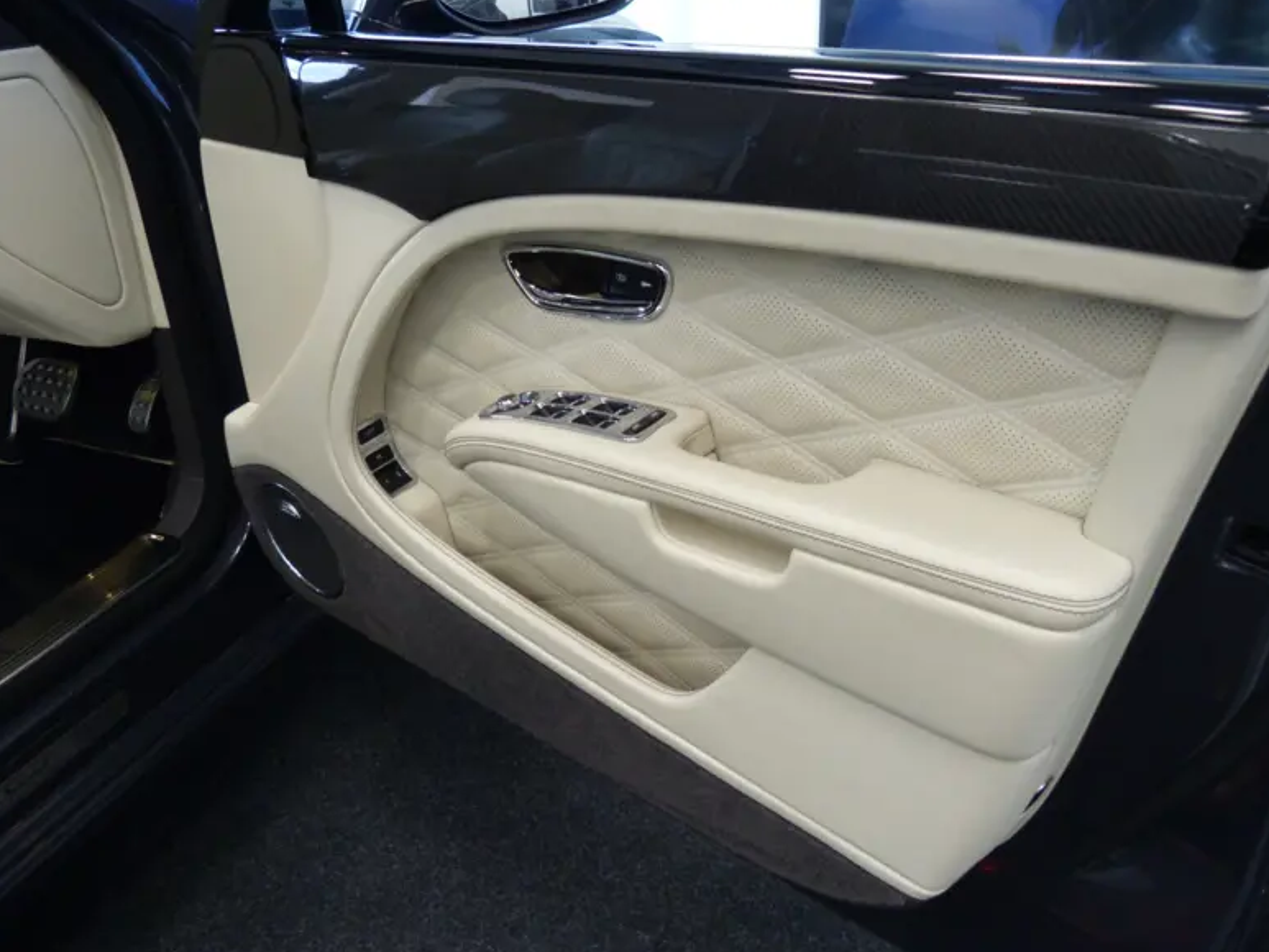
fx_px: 1100
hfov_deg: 59.9
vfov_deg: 46.8
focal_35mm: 30
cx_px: 650
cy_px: 476
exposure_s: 1/25
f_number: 2.9
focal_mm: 5.2
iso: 200
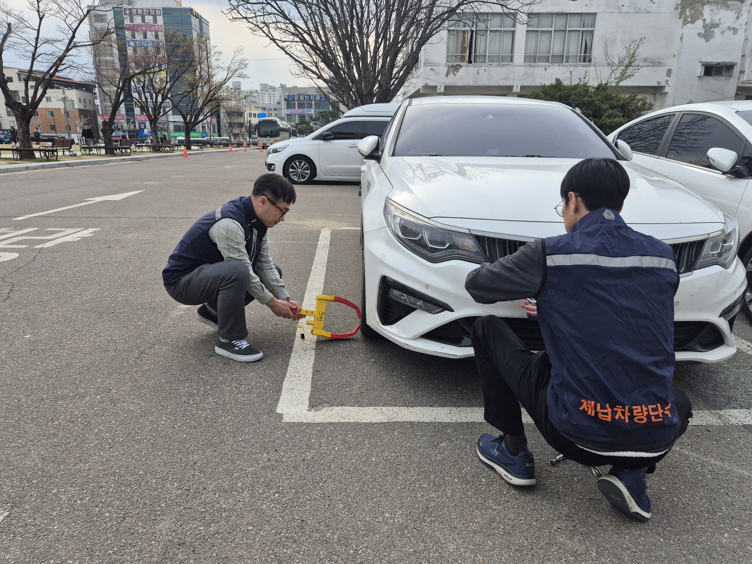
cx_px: 376
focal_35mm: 23
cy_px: 282
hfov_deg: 73.9
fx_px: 500
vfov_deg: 58.9
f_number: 1.8
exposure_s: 1/1040
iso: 25
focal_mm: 5.4
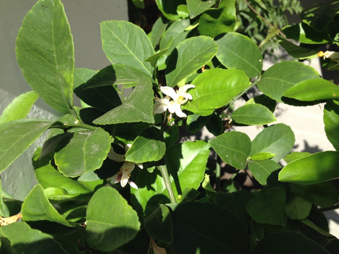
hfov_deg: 54.0
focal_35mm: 34
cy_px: 124
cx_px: 173
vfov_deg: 41.8
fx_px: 333
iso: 50
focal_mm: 4.12
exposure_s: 1/874
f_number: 2.4
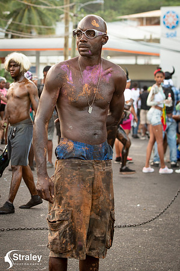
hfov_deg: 10.3
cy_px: 100
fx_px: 997
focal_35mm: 133
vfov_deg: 15.5
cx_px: 40
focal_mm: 70
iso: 800
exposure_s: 1/200
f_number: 5
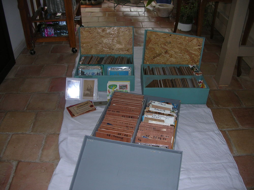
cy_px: 95
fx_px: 257
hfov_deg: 52.7
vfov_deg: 40.6
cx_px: 127
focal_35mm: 35
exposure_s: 1/60.1
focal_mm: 5.8
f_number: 2.8
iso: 50
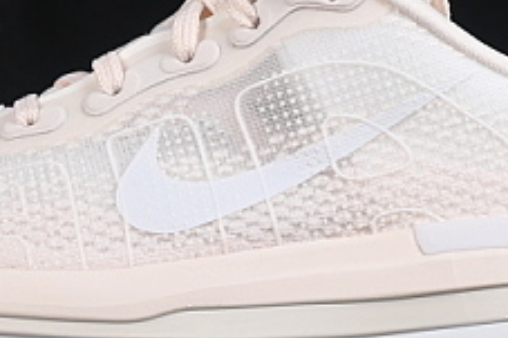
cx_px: 264
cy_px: 129
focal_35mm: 264
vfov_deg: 5.2
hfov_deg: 7.8
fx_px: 3723
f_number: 8
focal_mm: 50
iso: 160
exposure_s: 1/80
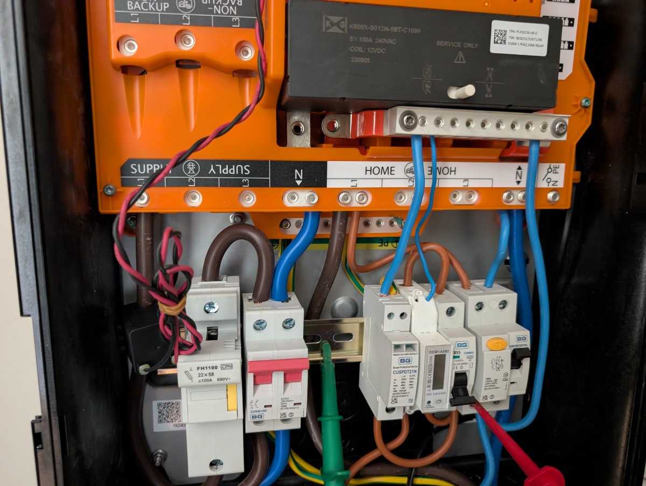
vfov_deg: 56.9
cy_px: 243
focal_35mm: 24
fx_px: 448
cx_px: 323
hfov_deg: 71.5
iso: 1876
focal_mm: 6.9
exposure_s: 1/24.3
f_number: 1.68
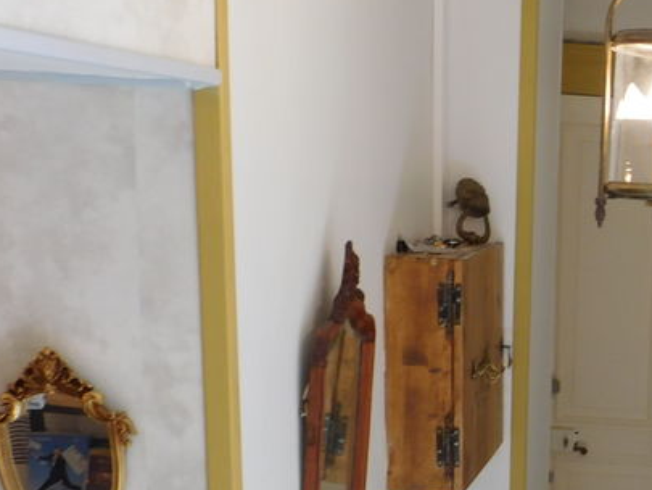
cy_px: 467
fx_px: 1394
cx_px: 795
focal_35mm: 74
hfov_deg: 23.8
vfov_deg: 19.4
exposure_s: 1/30
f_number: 3.2
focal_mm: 5.3
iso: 125
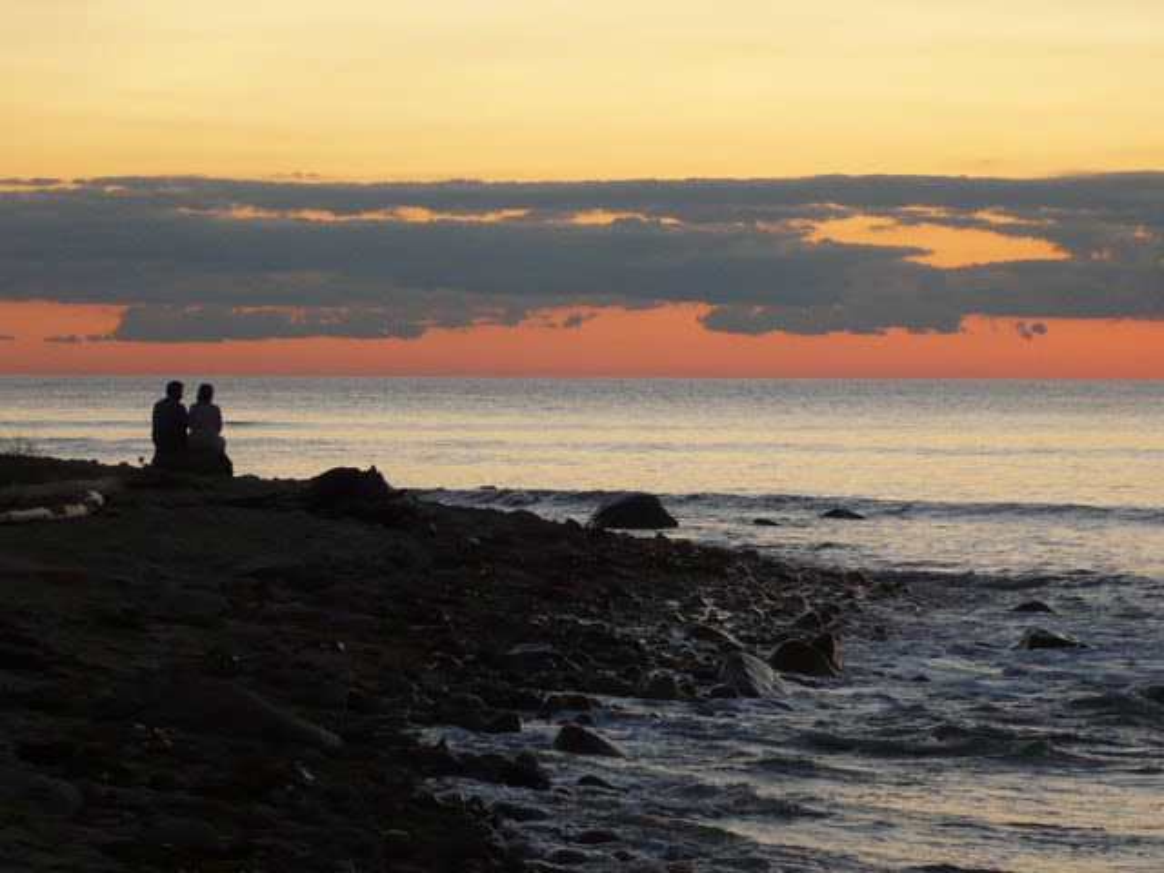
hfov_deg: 12.4
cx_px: 582
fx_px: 5347
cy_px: 436
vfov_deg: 9.3
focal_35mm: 159
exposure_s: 1/60
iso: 100
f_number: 5
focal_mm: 17.4
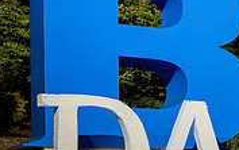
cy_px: 175
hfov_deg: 15.5
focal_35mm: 114
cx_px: 439
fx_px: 743
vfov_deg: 11.3
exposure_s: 1/100
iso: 1000
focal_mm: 29.5
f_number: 3.2
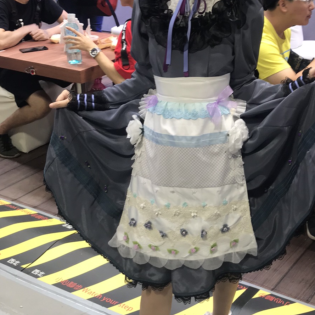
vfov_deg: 29.9
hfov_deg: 29.9
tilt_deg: -21.5
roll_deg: +0.8
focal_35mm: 57
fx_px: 587
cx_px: 207
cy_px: 120
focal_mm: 3.99
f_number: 1.8
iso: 32
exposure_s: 1/60
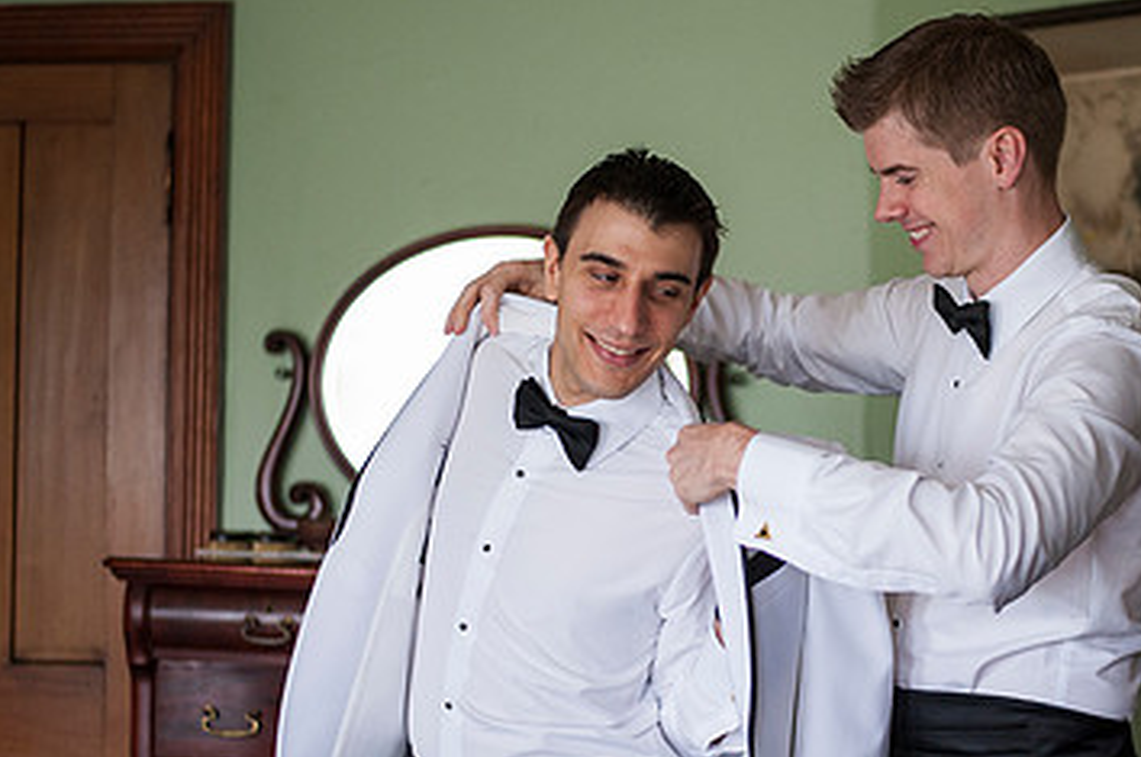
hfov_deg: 24.7
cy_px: 428
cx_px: 767
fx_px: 2595
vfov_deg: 16.6
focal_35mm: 82
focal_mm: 50
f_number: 1.8
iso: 1000
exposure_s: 1/400
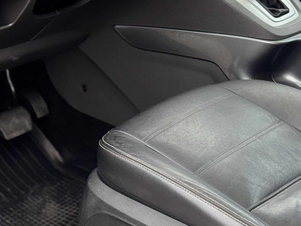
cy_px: 6
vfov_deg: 11.7
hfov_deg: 15.5
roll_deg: -0.8
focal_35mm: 125
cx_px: 4
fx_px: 1087
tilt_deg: -18.5
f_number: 1.78
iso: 80
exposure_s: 1/164
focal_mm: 6.76
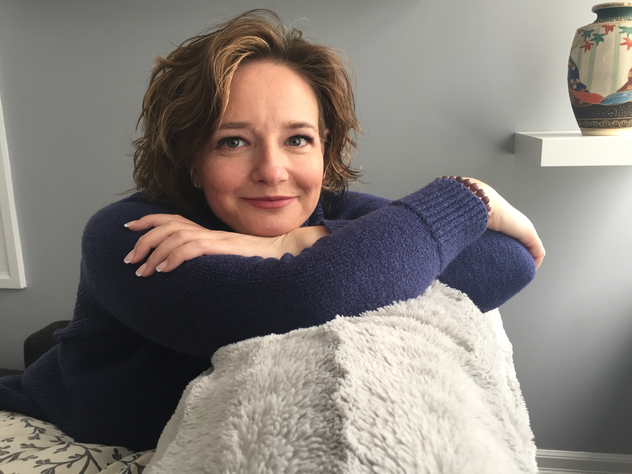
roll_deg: +1.1
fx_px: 529
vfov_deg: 48.2
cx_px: 316
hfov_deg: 61.7
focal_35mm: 29
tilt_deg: -13.6
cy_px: 237
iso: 64
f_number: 2.2
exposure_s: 1/30
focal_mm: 4.15
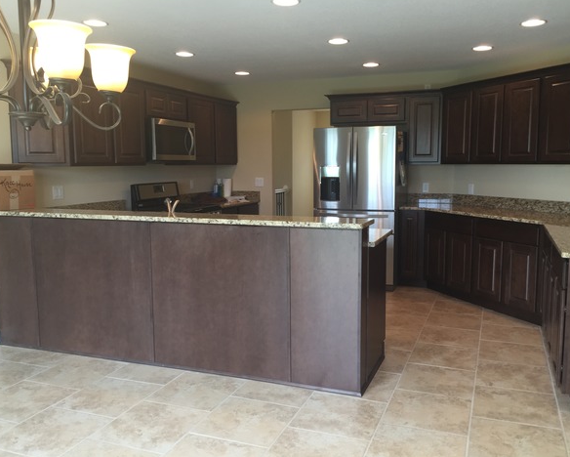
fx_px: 523
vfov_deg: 47.2
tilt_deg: -7.3
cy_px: 226
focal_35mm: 31
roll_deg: +0.5
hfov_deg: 57.1
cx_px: 300
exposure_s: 1/40
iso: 40
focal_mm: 4.15
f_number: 2.2
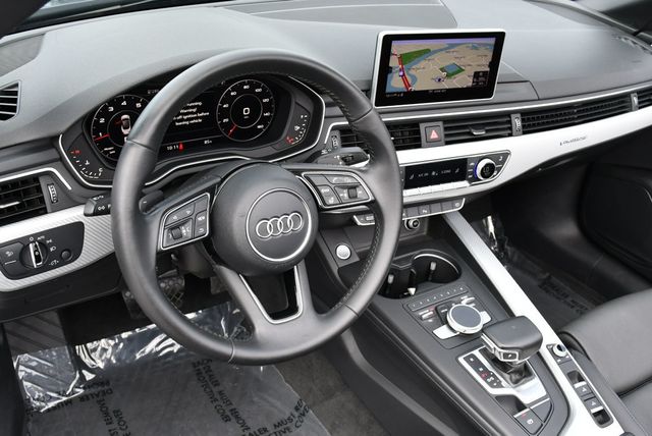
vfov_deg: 33.5
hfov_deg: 48.4
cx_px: 326
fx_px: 725
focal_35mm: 40
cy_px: 218
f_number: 5.6
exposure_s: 1/250
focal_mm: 20
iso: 360
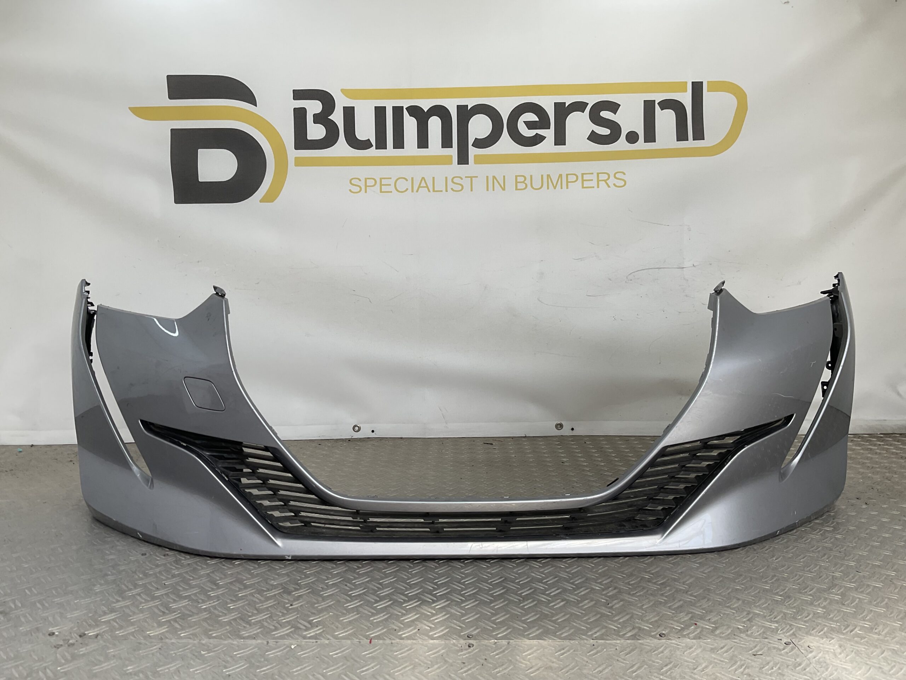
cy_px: 340
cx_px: 453
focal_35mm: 29
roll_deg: -0.4
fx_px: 759
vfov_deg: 48.2
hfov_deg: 61.7
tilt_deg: -7.3
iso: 16
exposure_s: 1/329
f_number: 1.8
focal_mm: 3
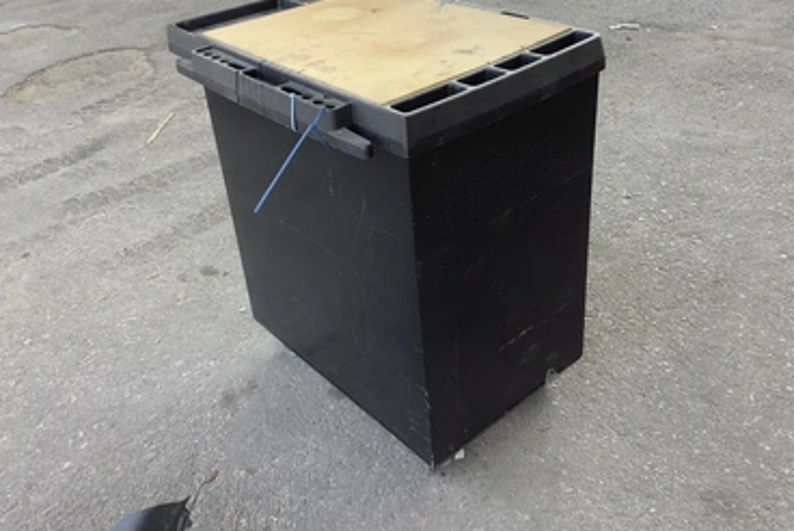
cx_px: 395
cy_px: 214
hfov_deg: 54.4
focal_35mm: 35
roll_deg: +2.8
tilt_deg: -28.4
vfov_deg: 37.8
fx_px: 773
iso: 50
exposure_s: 1/100
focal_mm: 3.3
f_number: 2.4
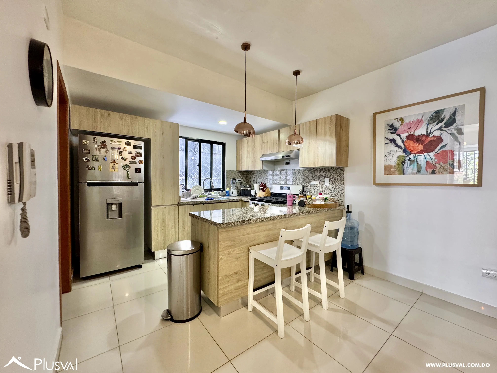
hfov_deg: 102.1
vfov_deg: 85.7
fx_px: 201
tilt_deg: -2.8
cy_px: 186
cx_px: 248
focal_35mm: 14
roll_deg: -0.7
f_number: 2.2
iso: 250
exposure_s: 1/60
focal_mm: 2.22
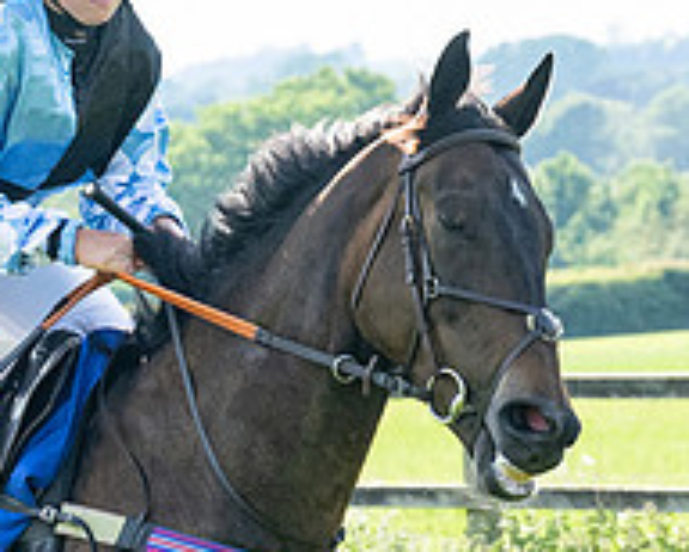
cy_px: 312
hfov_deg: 4.0
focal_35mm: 478
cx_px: 368
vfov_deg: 3.2
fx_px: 9757
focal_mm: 74
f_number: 5
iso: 400
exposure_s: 1/2000
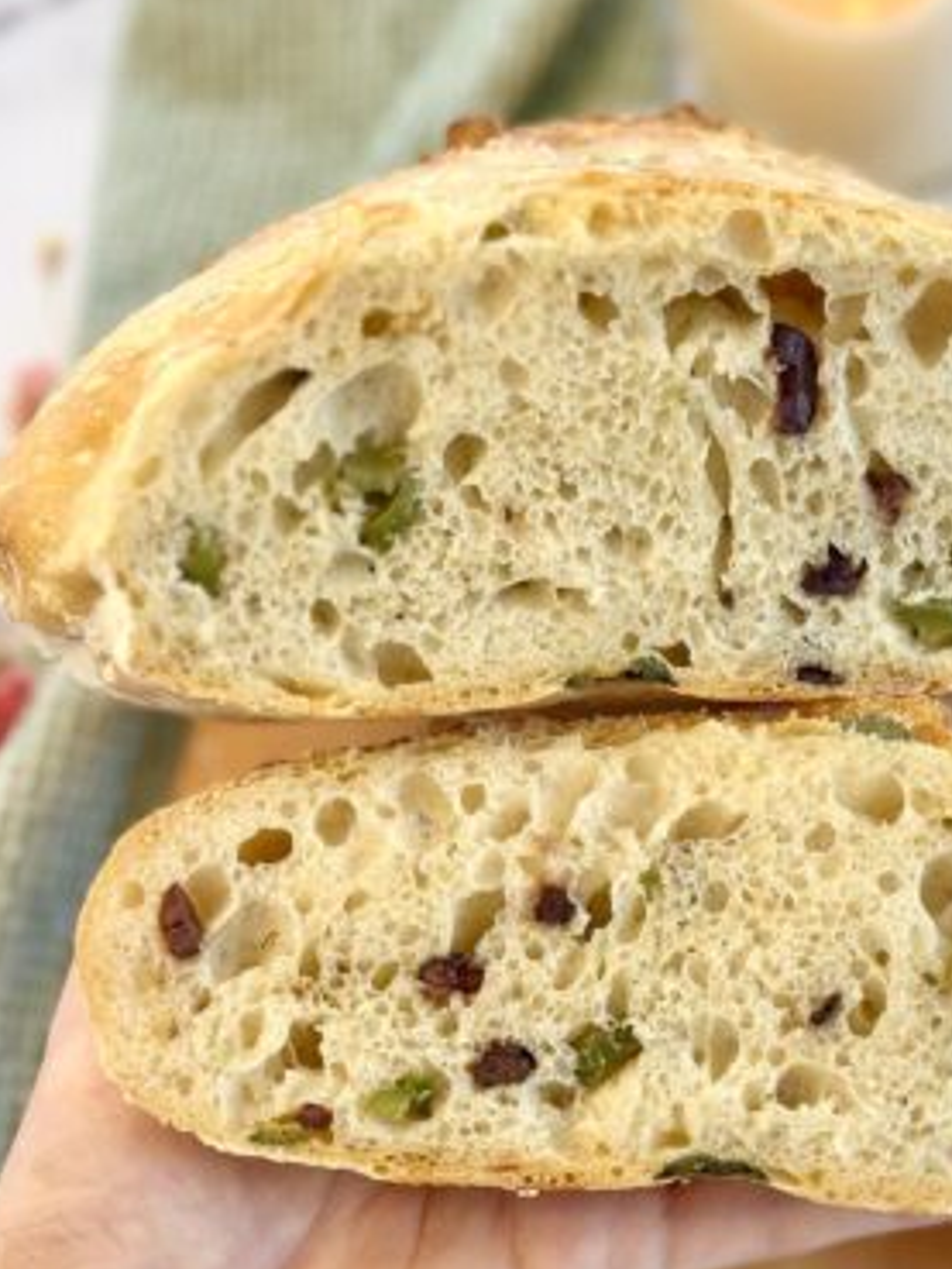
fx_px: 2382
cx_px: 624
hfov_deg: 22.5
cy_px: 767
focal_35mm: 65
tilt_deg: -64.9
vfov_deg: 29.7
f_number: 1.78
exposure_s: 1/127
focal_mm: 6.86
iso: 80
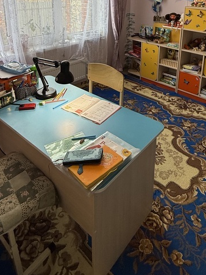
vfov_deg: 55.7
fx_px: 230
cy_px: 43
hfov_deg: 47.9
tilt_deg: -12.9
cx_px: 123
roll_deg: -1.8
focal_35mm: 29
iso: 80
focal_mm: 2.22
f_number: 2.2
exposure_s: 1/99
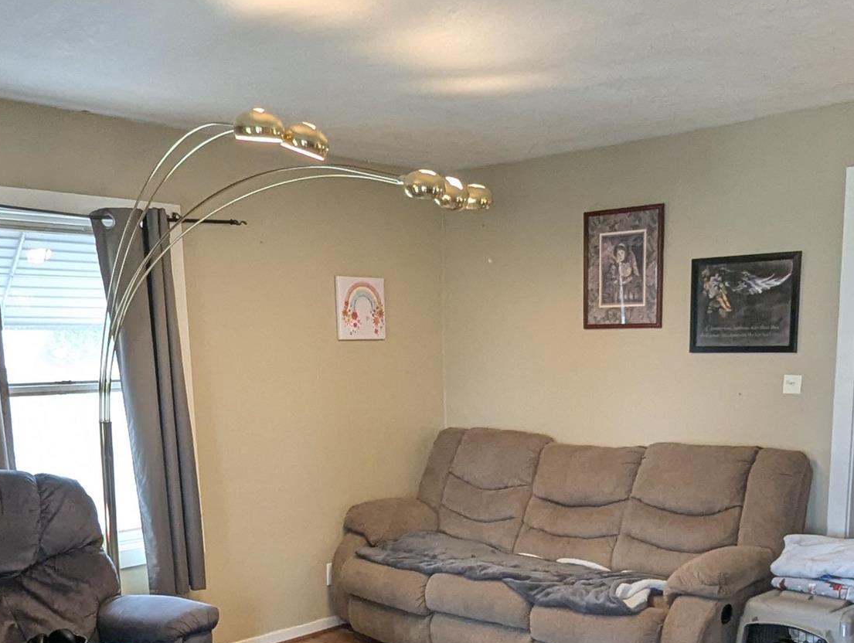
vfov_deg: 37.9
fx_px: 889
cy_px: 541
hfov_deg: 51.2
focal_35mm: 36
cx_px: 478
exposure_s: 1/60
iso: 160
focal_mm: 1.95
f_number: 2.2
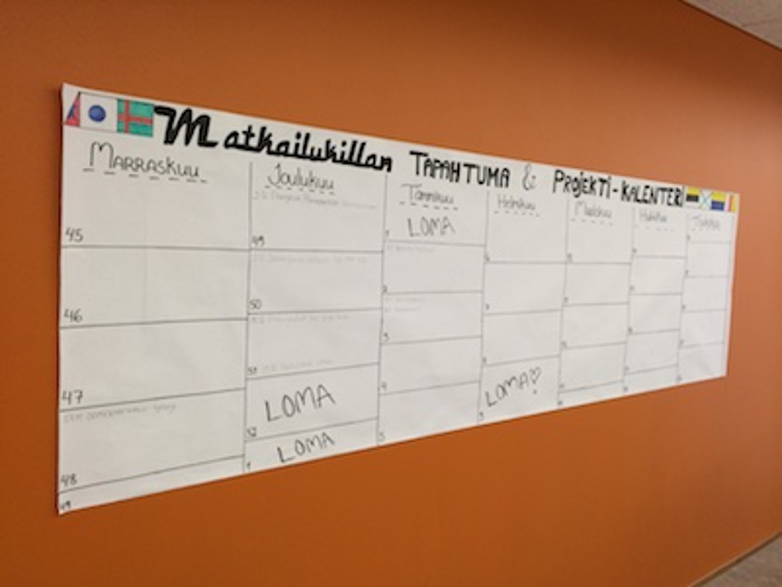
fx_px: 678
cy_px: 294
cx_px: 391
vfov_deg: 46.8
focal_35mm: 30
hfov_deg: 60.0
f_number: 2.2
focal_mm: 4.12
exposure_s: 1/30
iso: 64
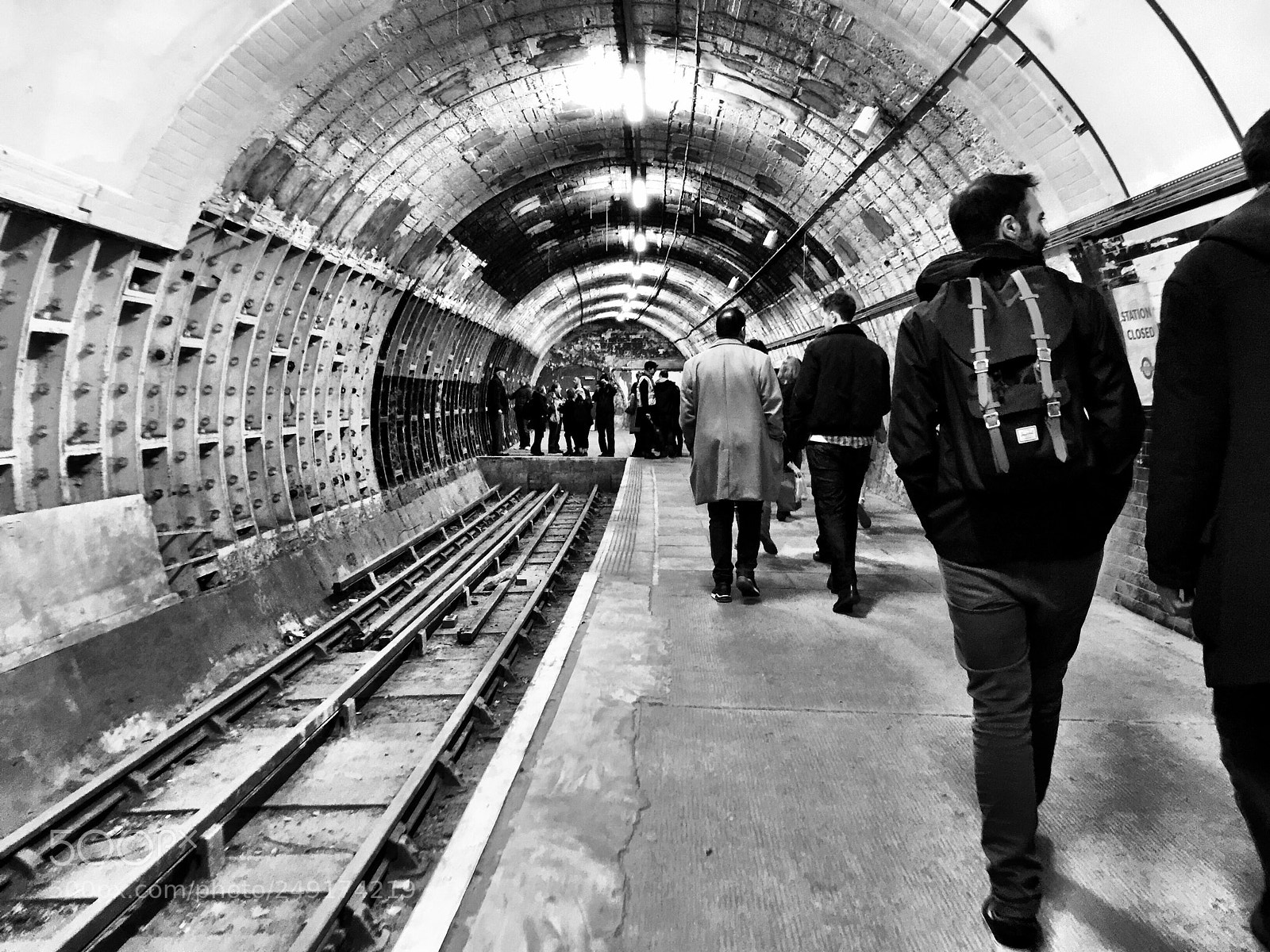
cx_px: 635
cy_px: 476
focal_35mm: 29
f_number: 2.2
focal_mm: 4.15
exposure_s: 1/17
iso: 125
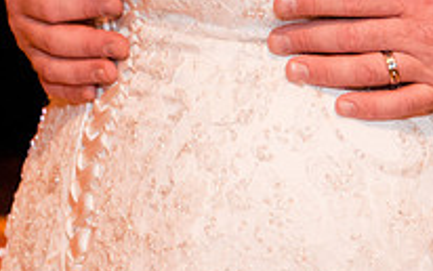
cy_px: 150
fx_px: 2284
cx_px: 71
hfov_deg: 10.8
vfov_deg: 6.8
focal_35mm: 193
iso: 1600
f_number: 2.8
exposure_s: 1/60
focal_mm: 45
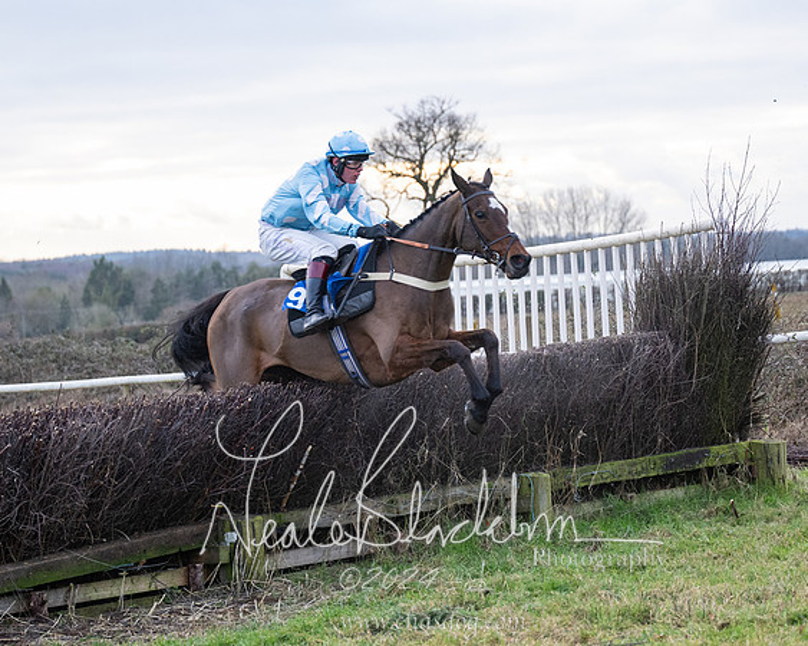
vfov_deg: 12.2
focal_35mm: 127
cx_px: 416
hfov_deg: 15.2
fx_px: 3029
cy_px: 380
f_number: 2.8
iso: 800
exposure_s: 1/1250
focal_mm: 70
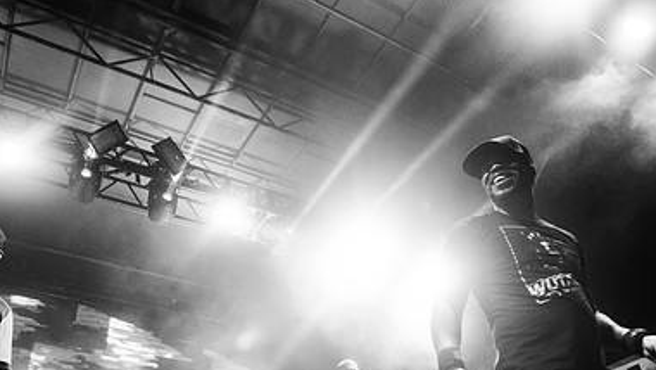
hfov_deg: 60.9
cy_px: 302
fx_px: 557
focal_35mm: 32
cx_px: 306
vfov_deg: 35.4
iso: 2000
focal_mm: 20
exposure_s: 1/200
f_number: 3.5
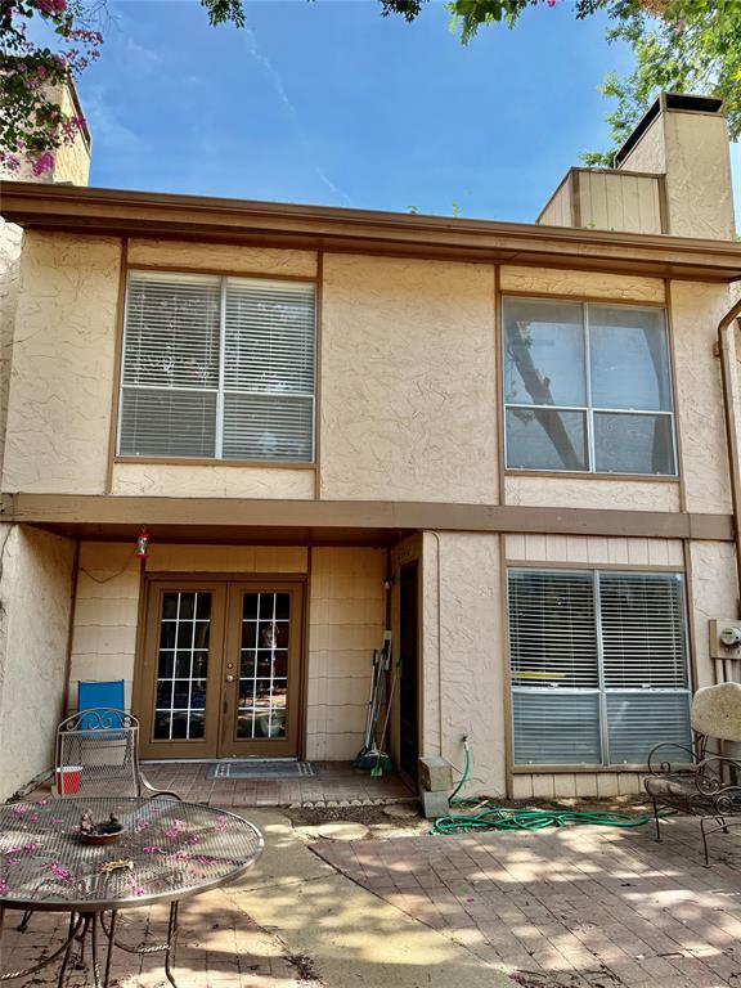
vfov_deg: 71.6
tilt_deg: +11.2
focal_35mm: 24
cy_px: 494
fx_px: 685
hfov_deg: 56.8
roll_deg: -1.3
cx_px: 370
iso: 100
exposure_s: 1/1211
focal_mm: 6.76
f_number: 1.78
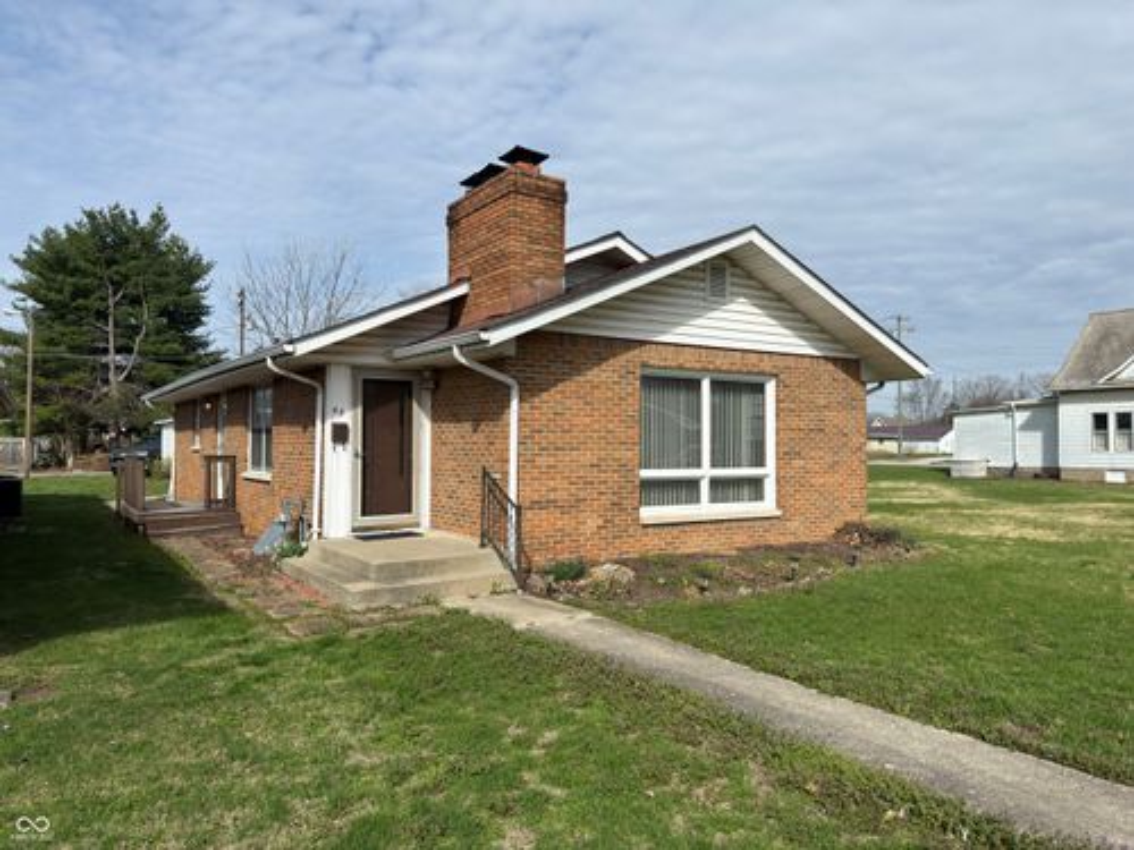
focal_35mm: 24
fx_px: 786
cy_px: 425
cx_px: 567
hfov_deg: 71.6
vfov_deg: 56.8
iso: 64
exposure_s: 1/5348
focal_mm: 6.76
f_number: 1.78
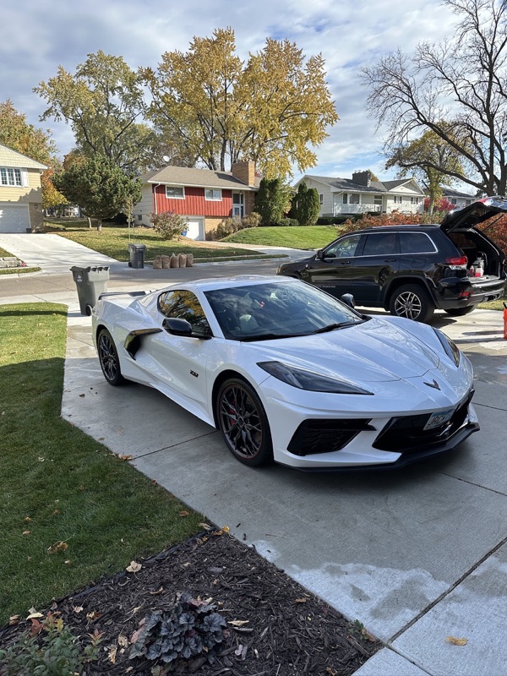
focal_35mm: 24
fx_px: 469
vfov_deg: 71.6
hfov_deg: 56.8
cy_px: 338
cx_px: 254
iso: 80
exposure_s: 1/1916
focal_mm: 6.86
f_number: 1.78
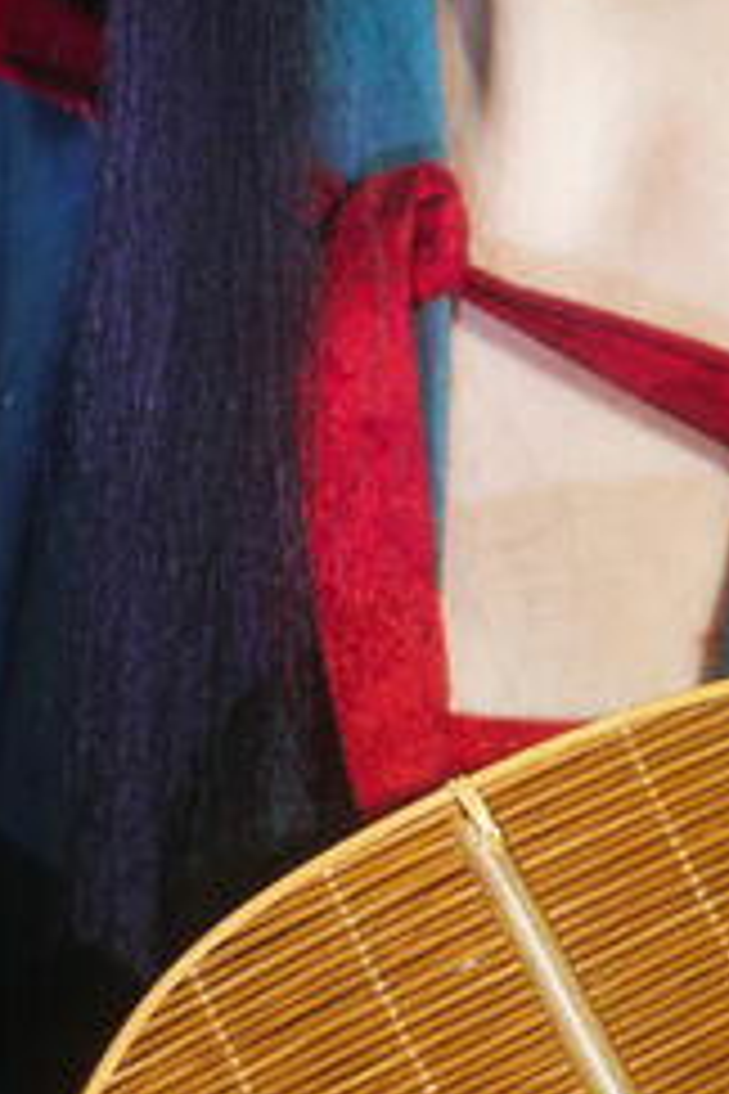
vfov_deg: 4.5
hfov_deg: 3.0
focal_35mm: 454
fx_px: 13789
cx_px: 909
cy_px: 497
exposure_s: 1/200
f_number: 2.8
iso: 500
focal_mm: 70
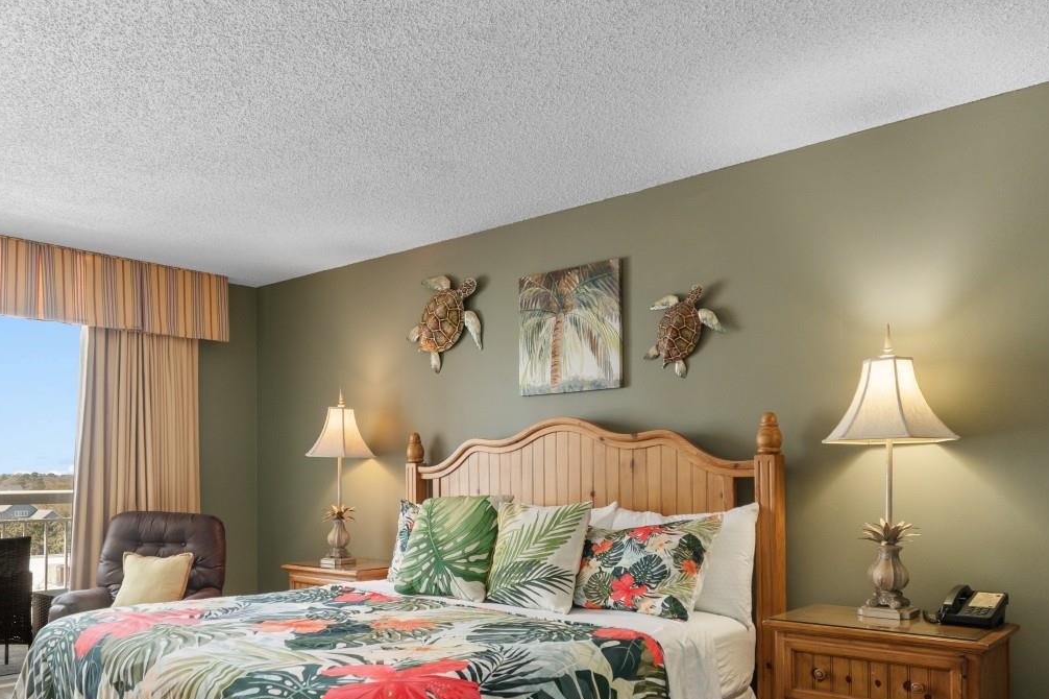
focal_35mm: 29
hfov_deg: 63.4
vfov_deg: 44.3
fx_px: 845
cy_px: 468
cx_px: 457
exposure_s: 1/2
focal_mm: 12
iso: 100
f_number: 4.8
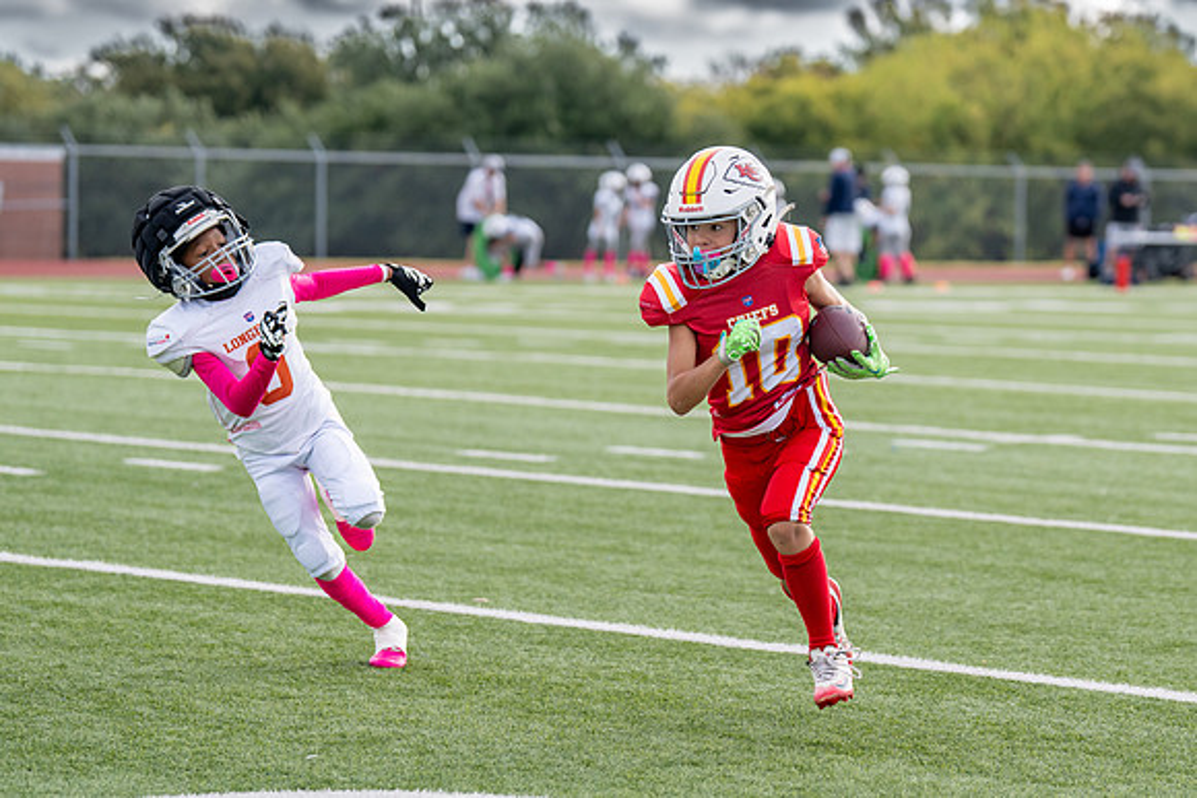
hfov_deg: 12.8
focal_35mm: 160
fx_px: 5325
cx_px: 779
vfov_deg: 8.6
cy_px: 462
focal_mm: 111
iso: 320
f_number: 2.8
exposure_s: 1/2500
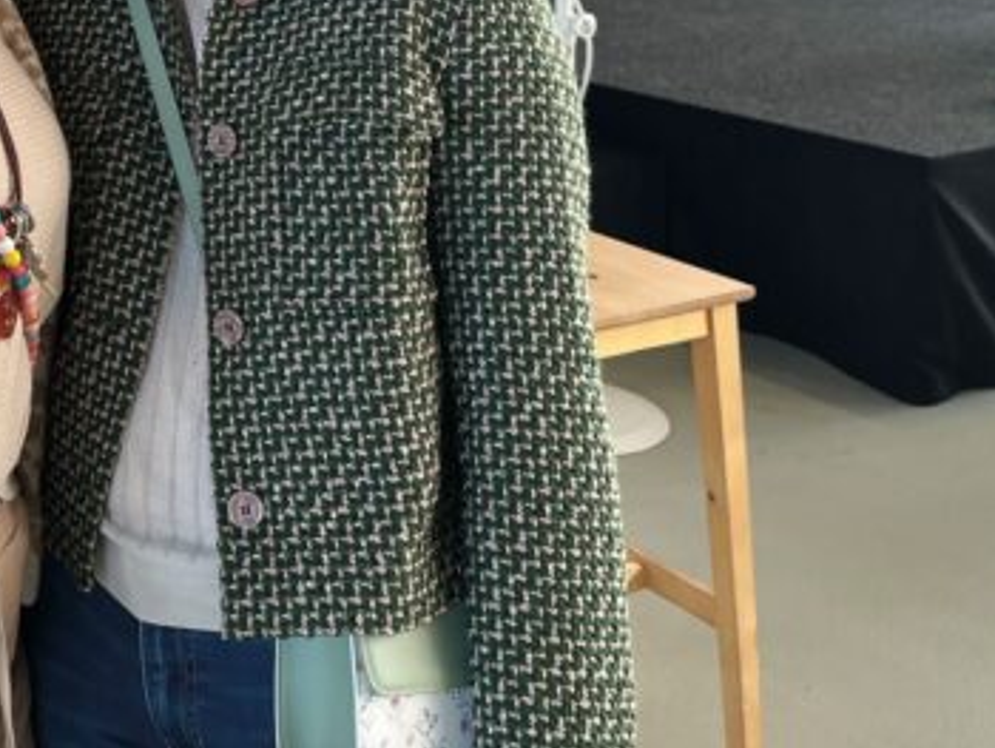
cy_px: -68
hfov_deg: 31.5
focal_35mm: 57
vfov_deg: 24.1
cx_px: 28
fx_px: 1640
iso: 64
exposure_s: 1/120
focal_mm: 5.1
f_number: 1.6
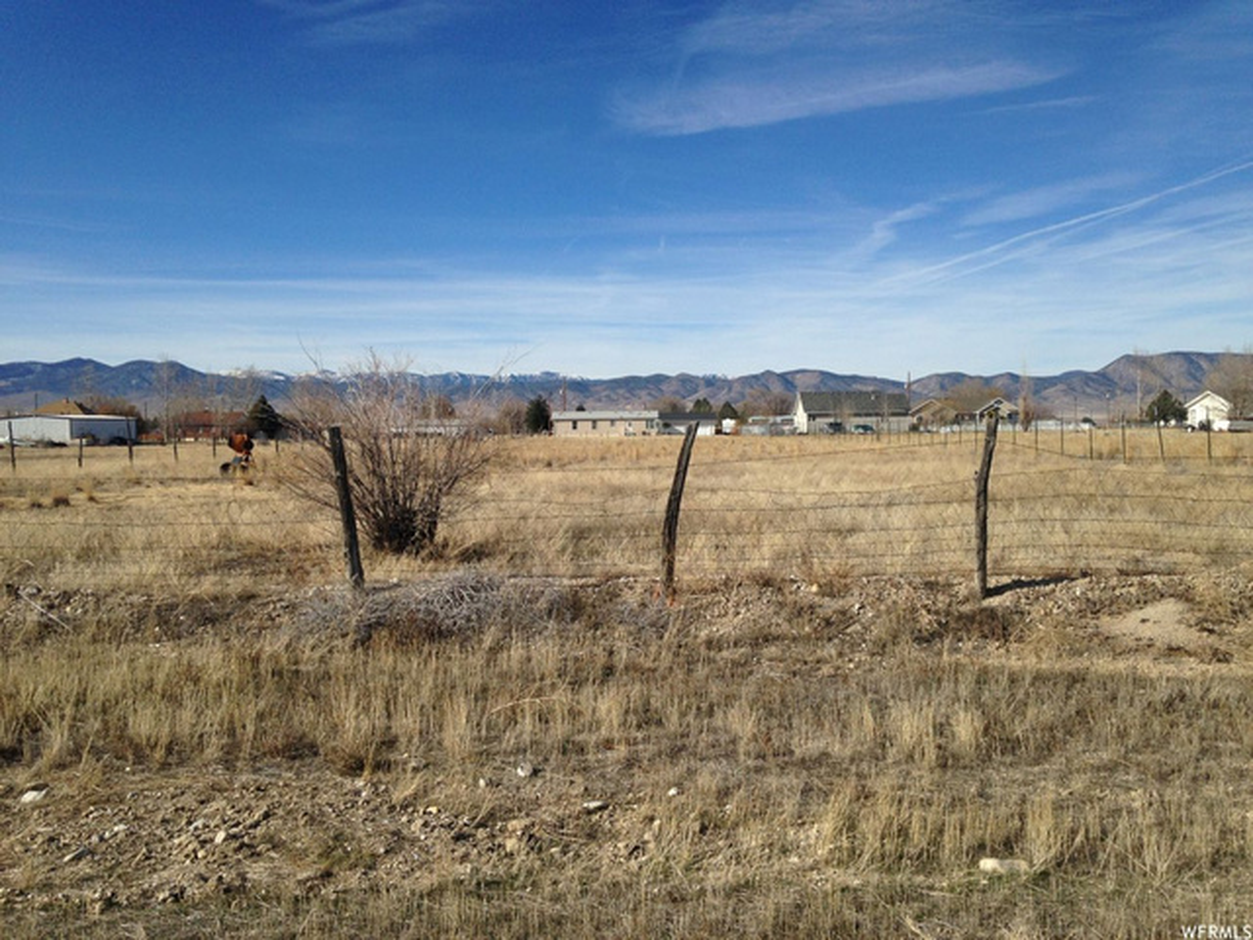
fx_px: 1195
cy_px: 470
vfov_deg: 42.9
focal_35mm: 33
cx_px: 626
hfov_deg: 55.4
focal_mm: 4.12
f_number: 2.4
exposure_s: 1/2463
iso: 50
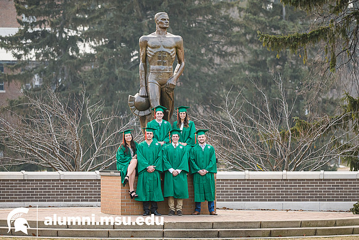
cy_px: 111
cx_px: 178
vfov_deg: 5.1
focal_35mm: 267
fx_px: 2664
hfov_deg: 7.7
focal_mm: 240
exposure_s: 1/500
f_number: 5
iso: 800
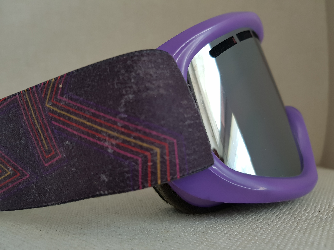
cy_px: 125
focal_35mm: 26
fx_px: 251
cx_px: 167
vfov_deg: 53.1
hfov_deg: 67.3
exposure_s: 1/50
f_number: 1.7
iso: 125
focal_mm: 4.2
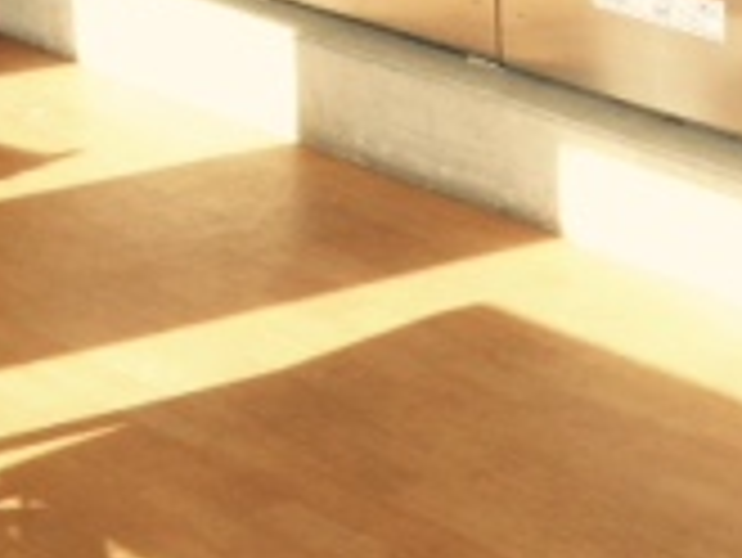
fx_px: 2917
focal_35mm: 136
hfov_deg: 13.9
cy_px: -198
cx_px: 985
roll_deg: -0.9
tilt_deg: -13.6
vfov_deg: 10.6
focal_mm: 4.28
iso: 50
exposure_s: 1/200
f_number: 2.4
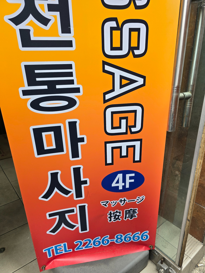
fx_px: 182
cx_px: 102
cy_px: 136
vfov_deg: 73.9
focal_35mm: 23
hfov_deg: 58.9
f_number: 1.7
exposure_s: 1/180
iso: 50
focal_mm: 6.3
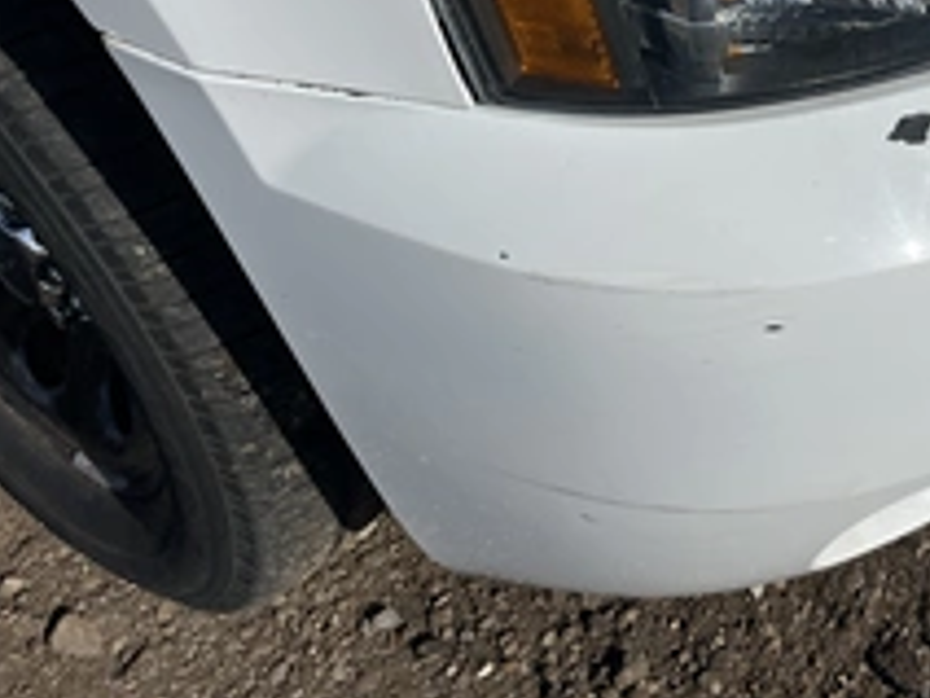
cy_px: 92
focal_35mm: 49
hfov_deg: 36.0
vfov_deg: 28.7
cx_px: 873
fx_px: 1316
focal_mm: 5.1
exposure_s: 1/10870
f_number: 1.6
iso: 50
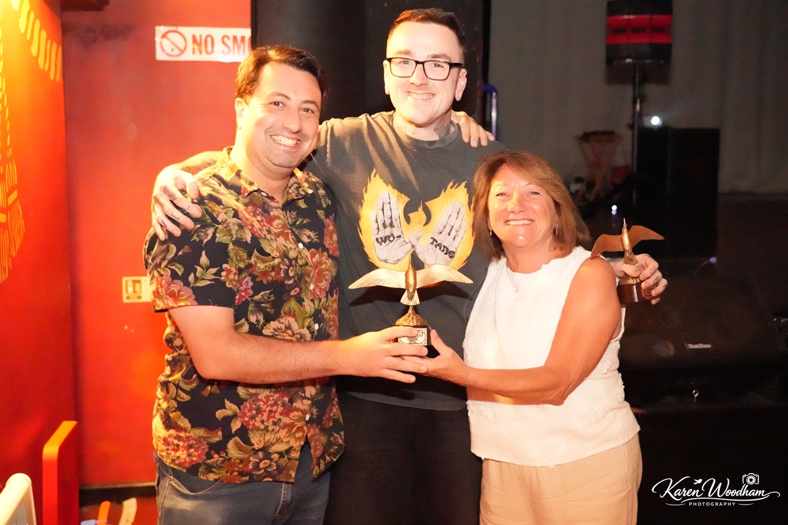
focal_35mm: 44
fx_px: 963
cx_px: 394
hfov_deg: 44.5
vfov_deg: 30.5
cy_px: 262
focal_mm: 44
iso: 51200
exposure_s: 1/160
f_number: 4
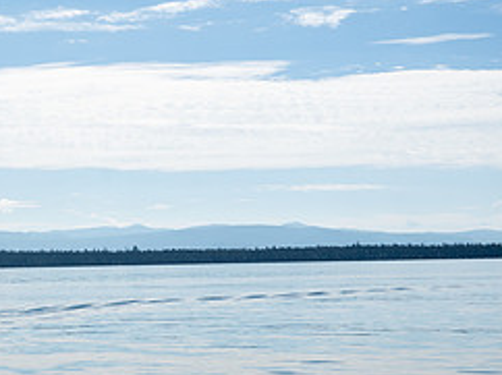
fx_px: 1145
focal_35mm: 79
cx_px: -4
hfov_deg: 23.6
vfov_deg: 18.6
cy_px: 163
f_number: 7.1
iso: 100
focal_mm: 33
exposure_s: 1/640
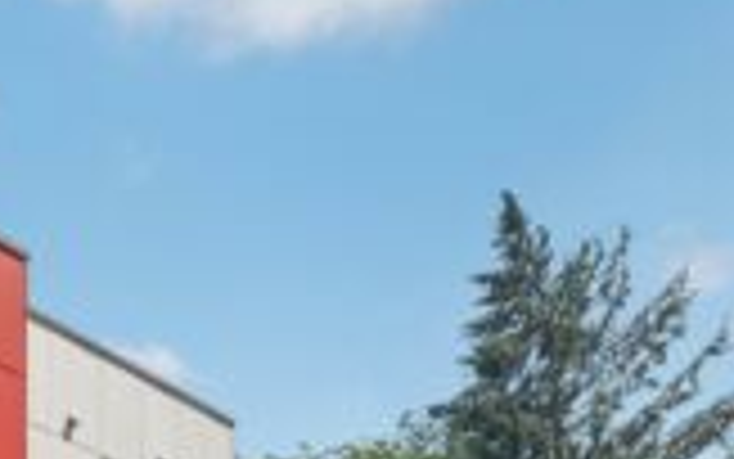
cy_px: 538
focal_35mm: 40
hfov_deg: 36.8
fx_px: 800
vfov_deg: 28.3
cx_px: -162
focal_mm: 16
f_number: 8
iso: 1600
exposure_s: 1/2000
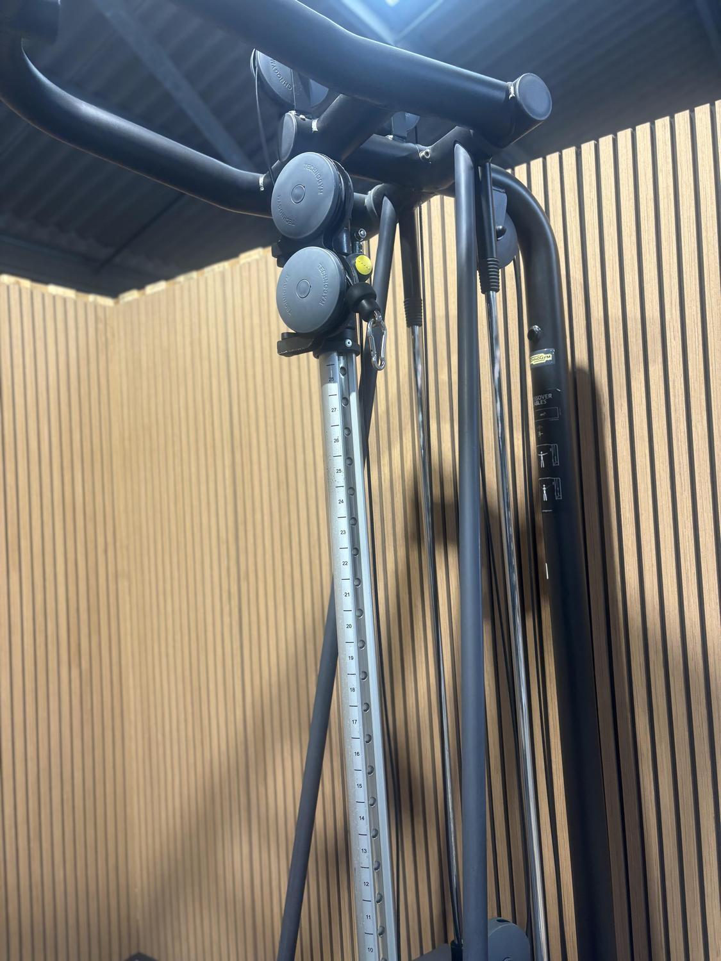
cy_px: 480
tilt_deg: +2.4
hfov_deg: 53.1
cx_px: 360
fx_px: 722
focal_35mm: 26
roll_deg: +3.1
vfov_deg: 67.3
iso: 125
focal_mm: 5.96
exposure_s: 1/73
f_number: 1.6
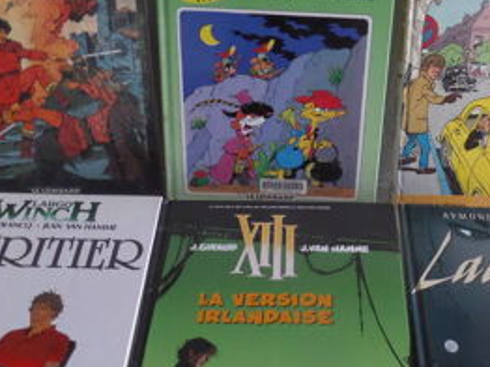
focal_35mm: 44
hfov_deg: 42.6
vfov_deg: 32.8
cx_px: 312
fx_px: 622
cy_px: 197
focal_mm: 4
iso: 480
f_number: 3.2
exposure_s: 1/30
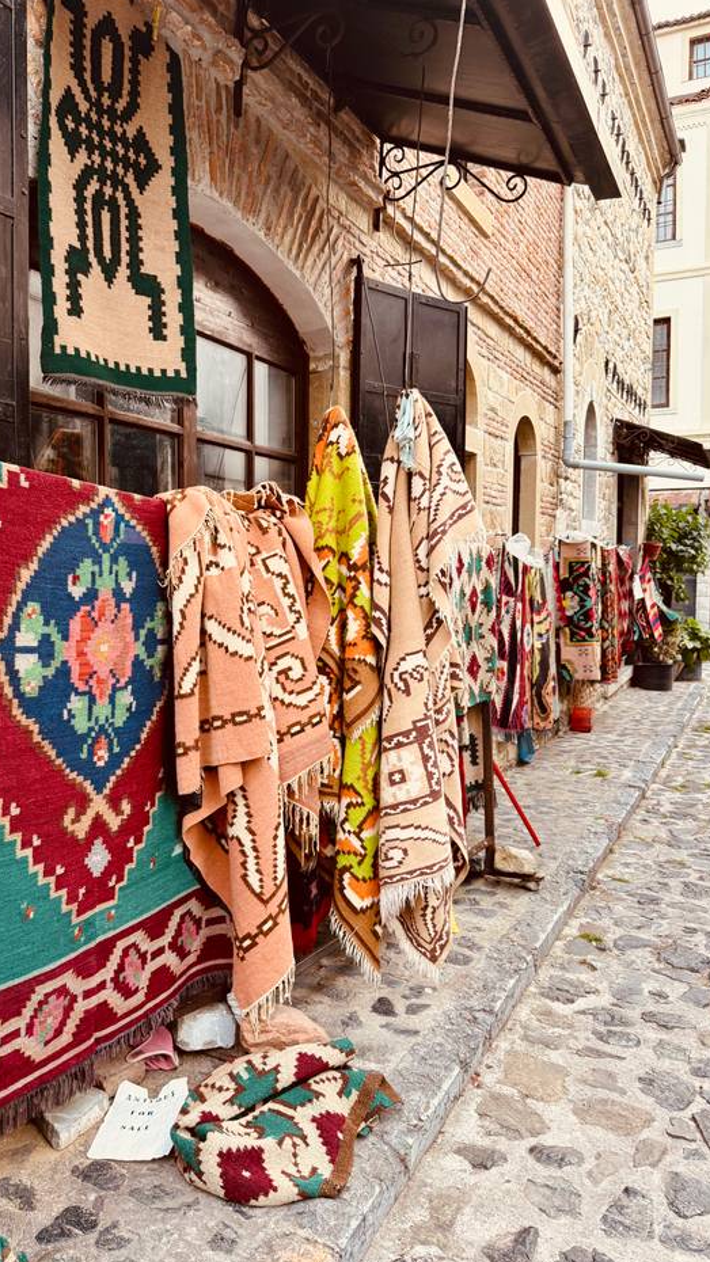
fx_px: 904
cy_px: 619
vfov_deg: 69.9
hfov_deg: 42.3
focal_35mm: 27
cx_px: 238
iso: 160
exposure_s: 1/121
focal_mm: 6.76
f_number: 1.78
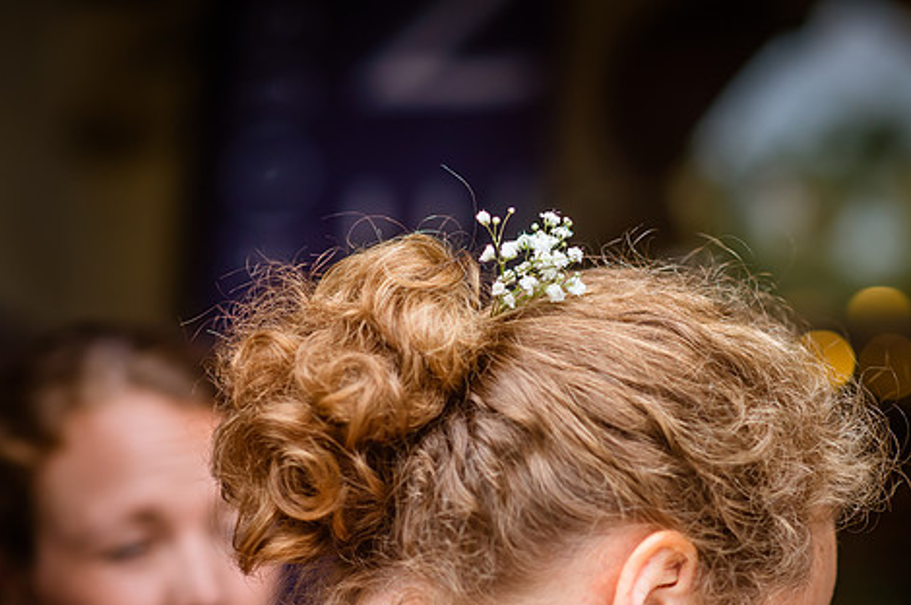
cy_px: 343
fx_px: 2653
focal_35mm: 105
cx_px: 521
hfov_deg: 19.5
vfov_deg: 13.0
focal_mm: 85
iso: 1000
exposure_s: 1/2500
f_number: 2.8
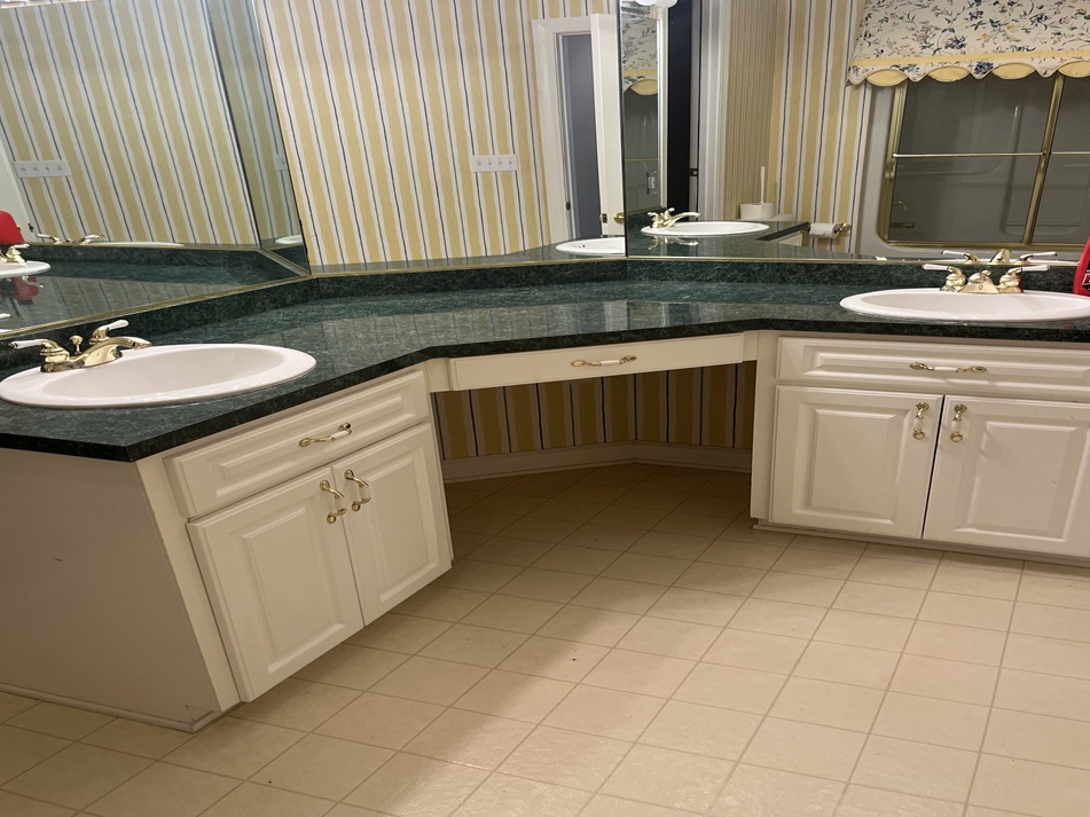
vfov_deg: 49.7
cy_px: 402
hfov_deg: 63.5
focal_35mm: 28
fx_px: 882
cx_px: 543
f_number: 1.6
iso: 100
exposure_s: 1/120
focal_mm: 5.1
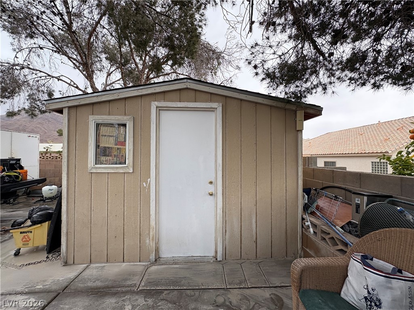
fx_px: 167
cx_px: 207
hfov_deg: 102.1
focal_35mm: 14
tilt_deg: +1.9
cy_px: 155
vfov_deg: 85.7
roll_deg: +0.4
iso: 64
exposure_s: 1/148
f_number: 2.2
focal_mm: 2.22
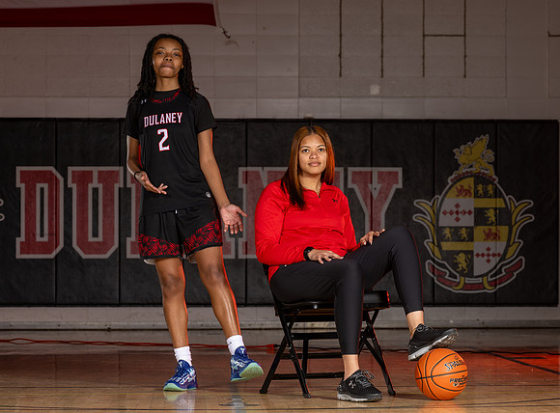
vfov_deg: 10.5
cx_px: 326
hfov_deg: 14.1
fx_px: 2257
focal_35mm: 140
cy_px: 215
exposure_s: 1/125
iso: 80
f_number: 6.3
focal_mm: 103
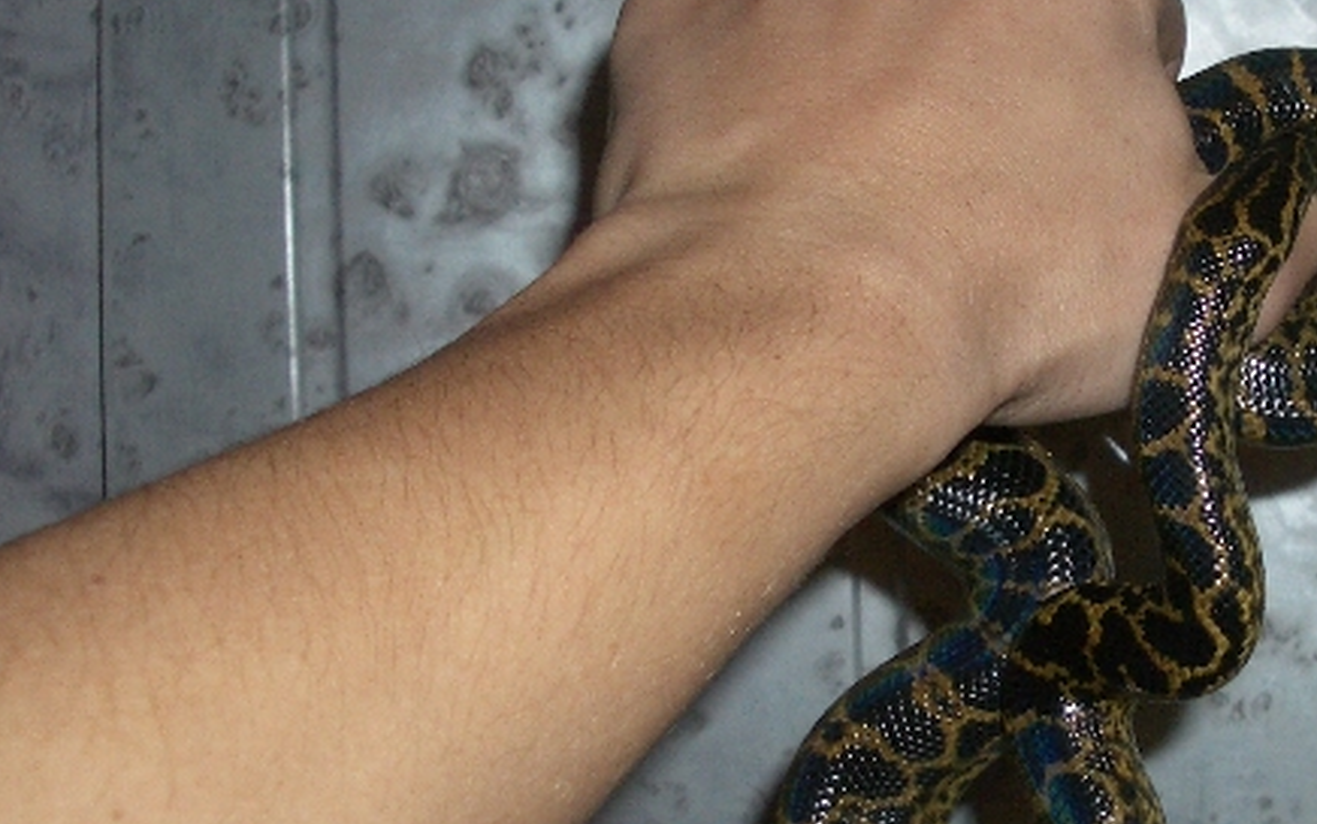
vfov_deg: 19.1
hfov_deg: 29.4
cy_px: 507
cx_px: 1069
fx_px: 2442
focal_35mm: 68
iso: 100
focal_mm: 5.8
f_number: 2.6
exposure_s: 1/60
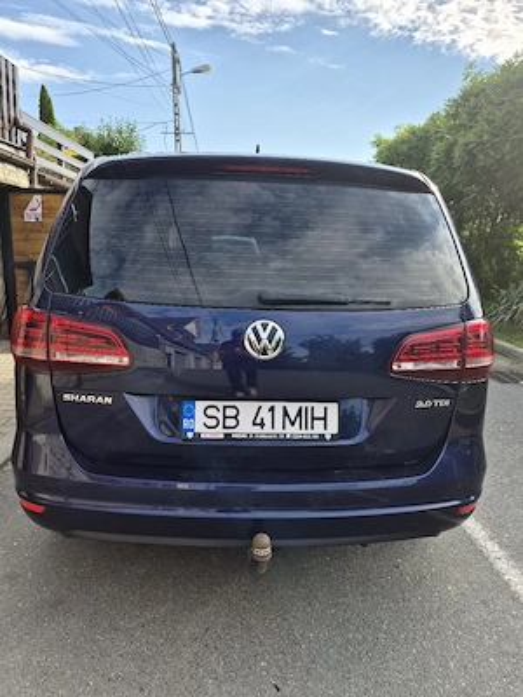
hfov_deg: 58.9
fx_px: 463
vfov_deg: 73.9
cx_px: 262
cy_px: 348
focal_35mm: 23
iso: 80
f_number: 1.8
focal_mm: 5.4
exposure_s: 1/5000
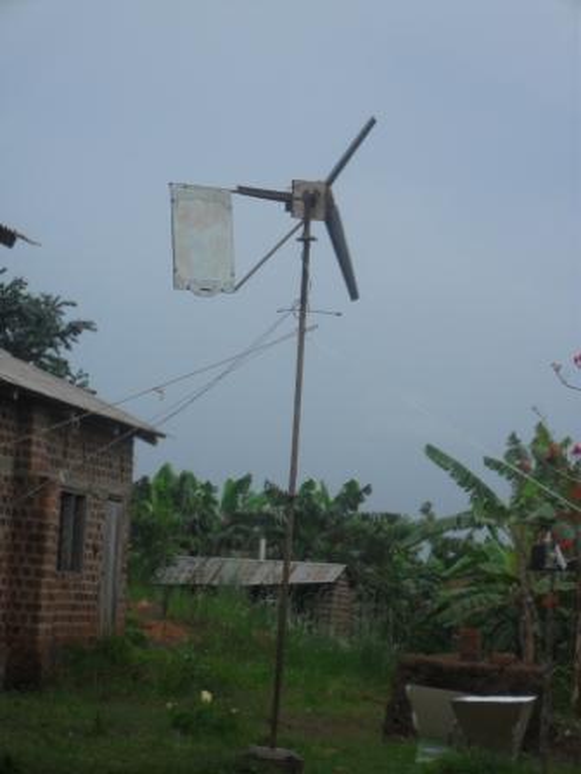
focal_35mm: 105
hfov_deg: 14.1
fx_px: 2350
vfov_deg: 18.7
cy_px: 387
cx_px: 290
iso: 100
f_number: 5.8
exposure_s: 1/350
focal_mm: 18.9
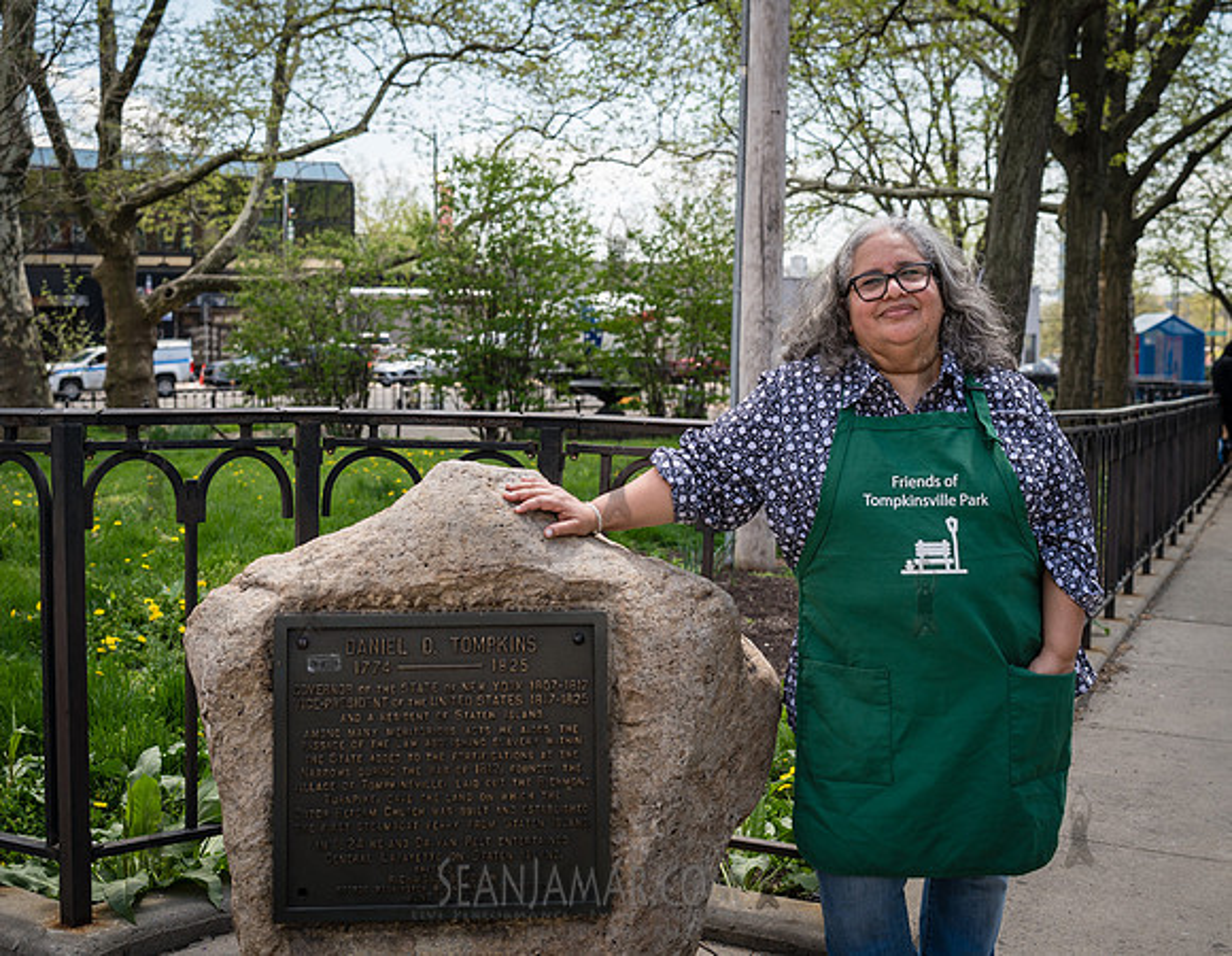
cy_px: 414
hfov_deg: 41.0
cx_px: 589
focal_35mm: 46
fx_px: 1649
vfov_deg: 32.3
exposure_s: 1/320
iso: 100
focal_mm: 36
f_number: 4
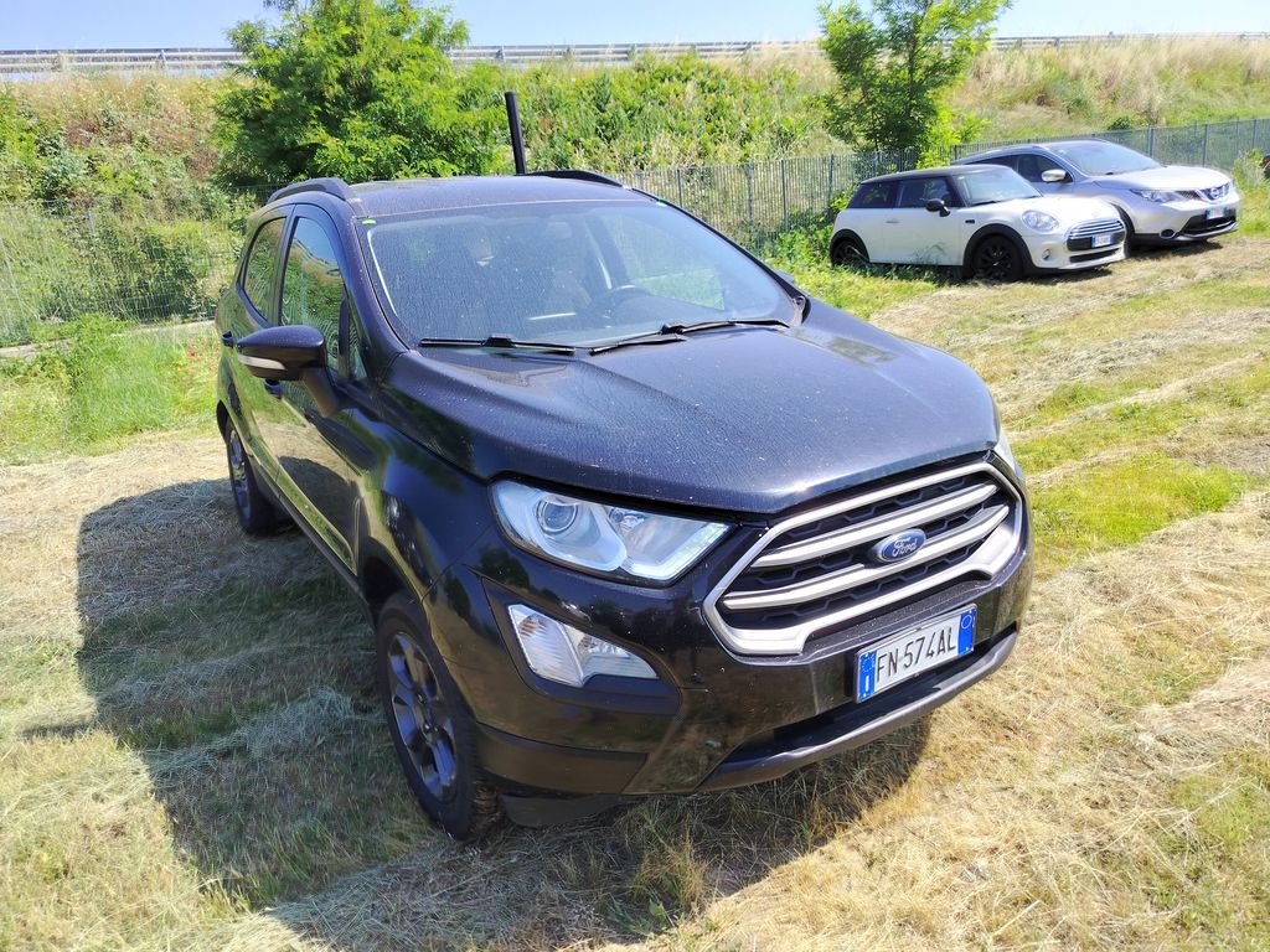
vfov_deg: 56.8
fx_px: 881
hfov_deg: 71.6
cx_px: 635
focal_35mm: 24
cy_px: 476
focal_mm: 5.25
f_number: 1.75
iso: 100
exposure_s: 1/612
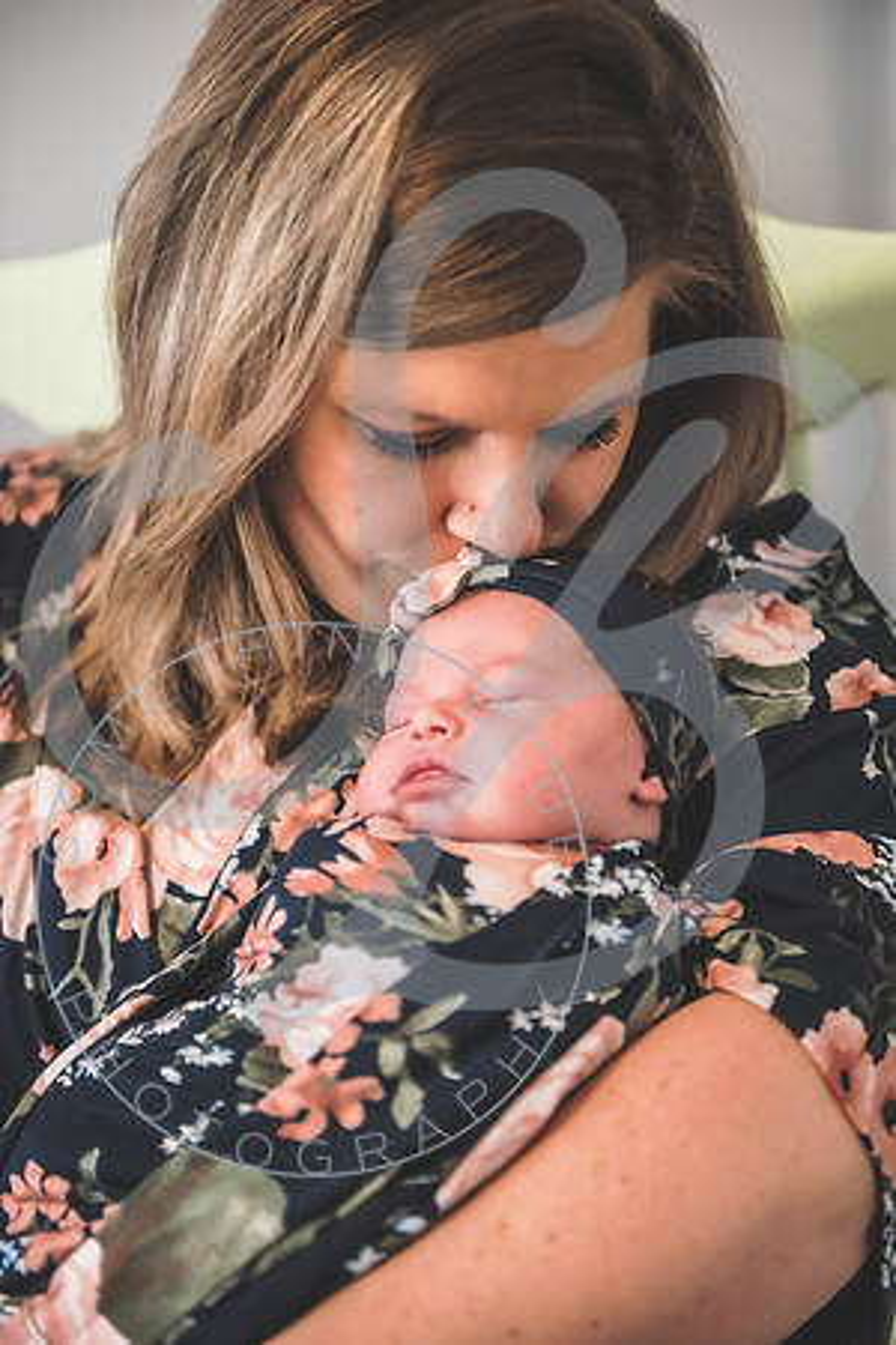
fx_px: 2613
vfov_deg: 28.8
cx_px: 448
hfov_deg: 19.5
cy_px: 672
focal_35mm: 70
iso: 2500
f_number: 2.8
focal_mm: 70
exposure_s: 1/250
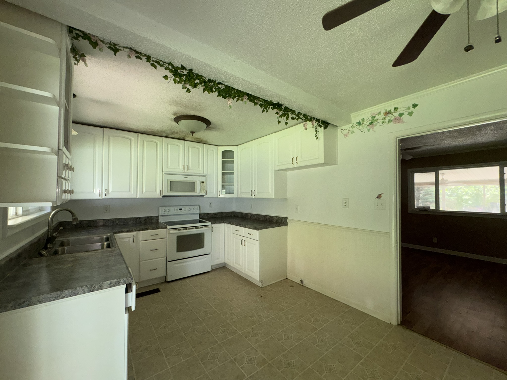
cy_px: 190
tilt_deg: +0.5
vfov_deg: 85.7
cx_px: 254
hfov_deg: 102.1
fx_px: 205
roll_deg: -0.3
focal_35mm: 14
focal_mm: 2.22
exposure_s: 1/121
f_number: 2.2
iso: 125
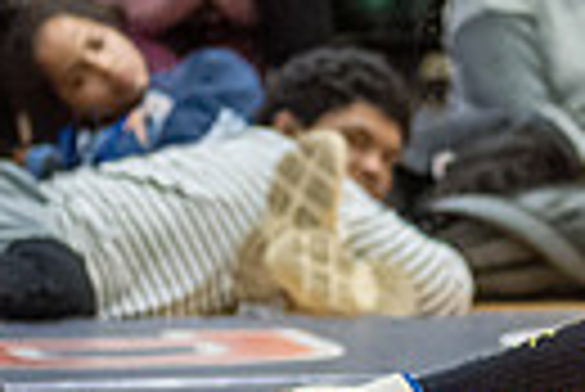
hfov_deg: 4.7
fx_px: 6963
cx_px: 1390
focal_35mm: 428
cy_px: -9
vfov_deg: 3.2
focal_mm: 80
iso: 8000
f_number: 3.5
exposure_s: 1/400
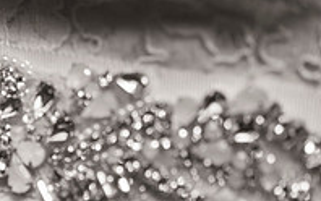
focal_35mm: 269
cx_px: -75
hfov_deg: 7.7
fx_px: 2355
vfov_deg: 4.9
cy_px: 101
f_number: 3.5
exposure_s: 1/640
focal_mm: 90
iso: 800
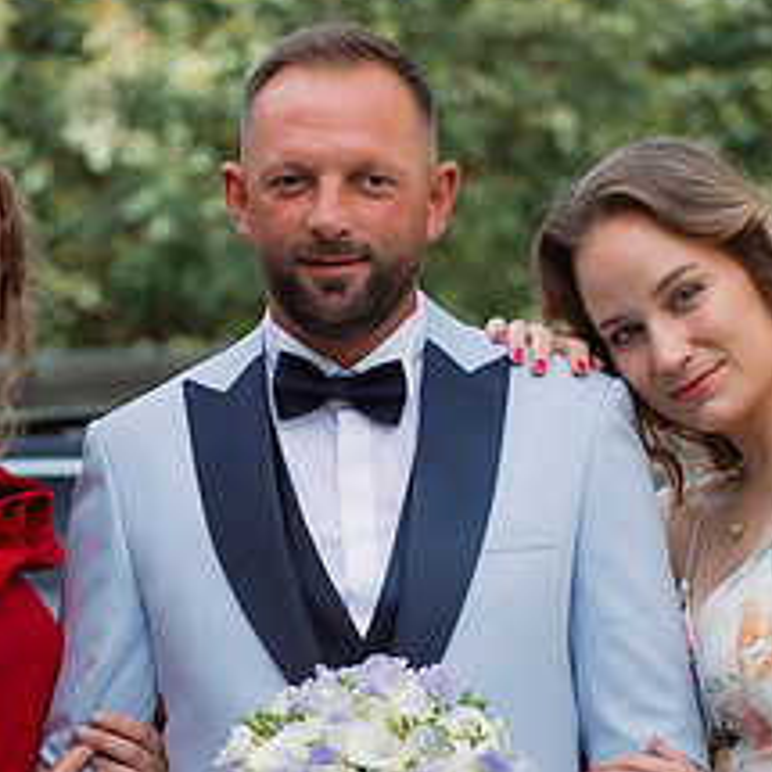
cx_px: 401
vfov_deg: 7.1
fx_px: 6257
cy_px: 540
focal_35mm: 248
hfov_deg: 7.1
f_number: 4.2
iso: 200
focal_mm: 102
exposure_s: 1/400
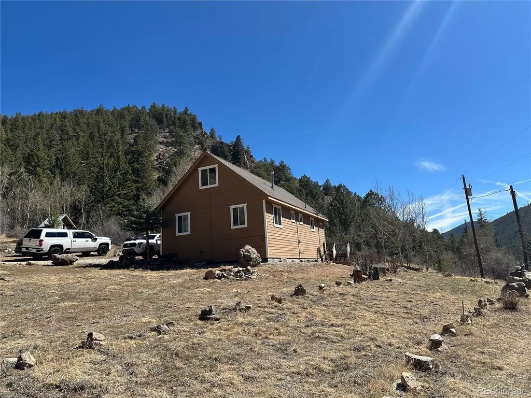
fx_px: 368
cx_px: 266
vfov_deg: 56.8
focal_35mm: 24
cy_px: 199
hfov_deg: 71.6
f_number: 1.78
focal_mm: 6.86
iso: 80
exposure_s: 1/4184
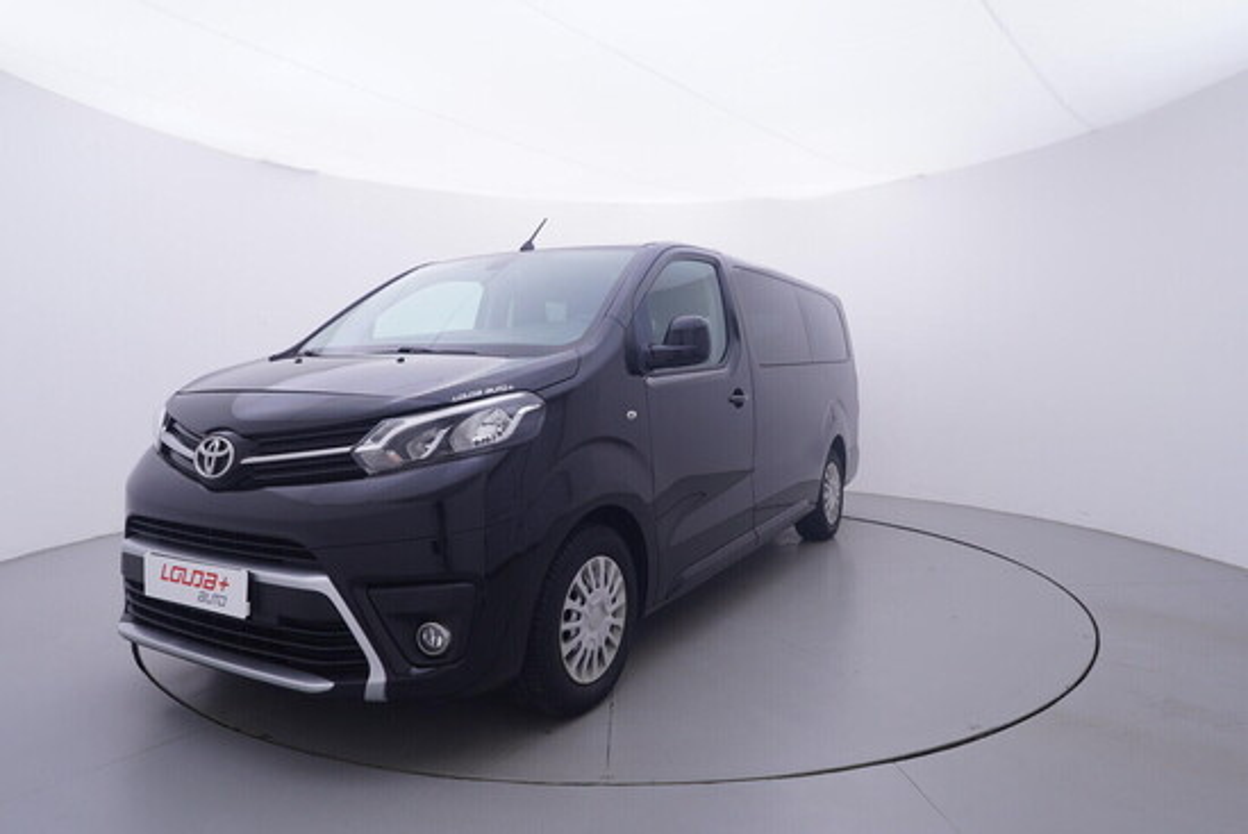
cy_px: 417
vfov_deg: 56.2
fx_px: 781
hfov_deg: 77.3
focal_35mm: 22
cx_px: 624
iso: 200
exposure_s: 1/80
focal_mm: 15
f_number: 5
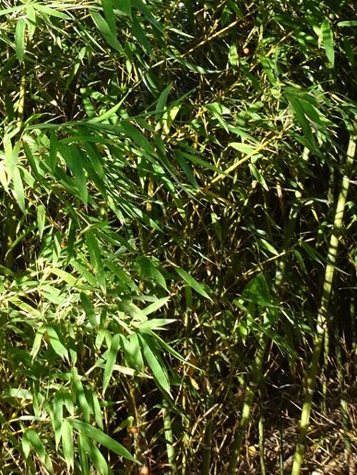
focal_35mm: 62
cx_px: 27
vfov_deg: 30.1
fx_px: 853
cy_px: 63
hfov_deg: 23.0
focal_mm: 4.1
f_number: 3.5
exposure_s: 1/100
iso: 80
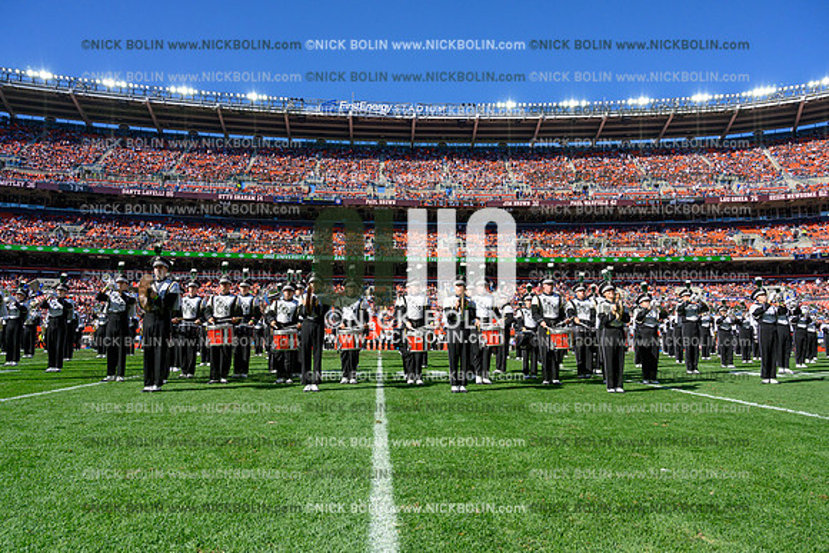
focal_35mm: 24
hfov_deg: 73.7
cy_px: 276
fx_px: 553
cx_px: 414
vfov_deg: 53.2
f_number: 8
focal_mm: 24
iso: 1000
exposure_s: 1/3200
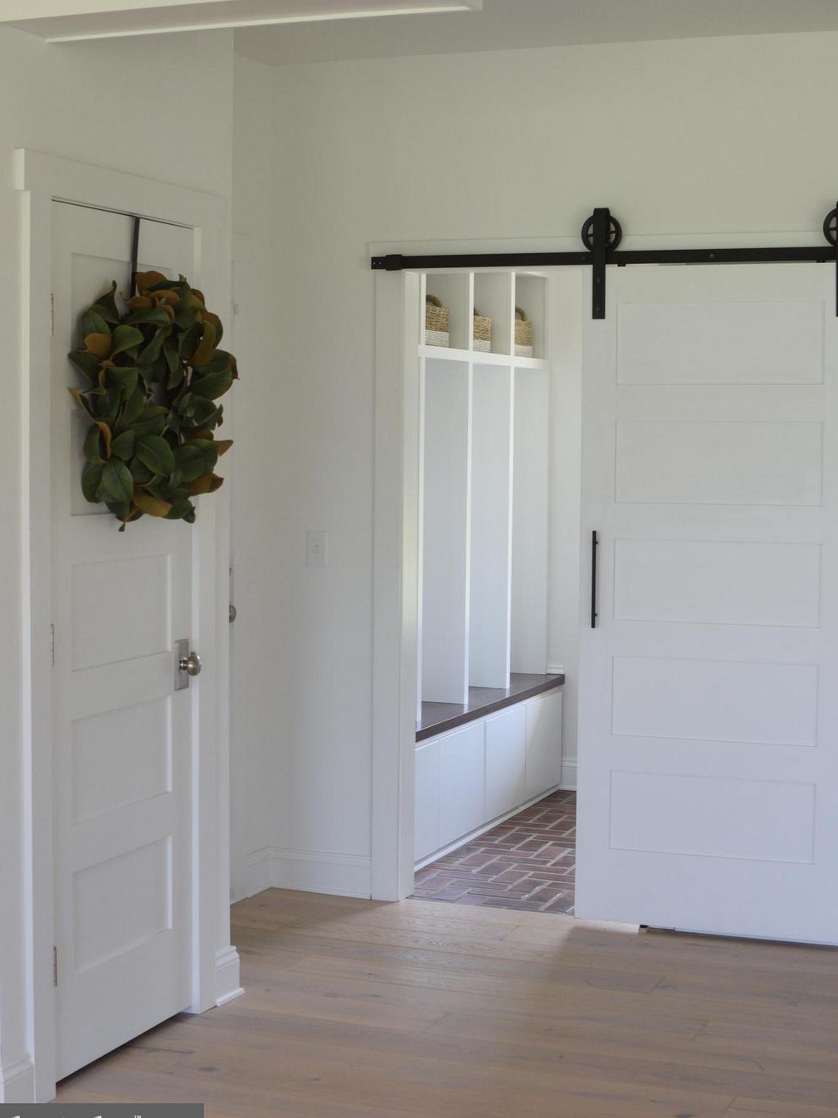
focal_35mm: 58
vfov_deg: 33.5
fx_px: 1858
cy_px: 534
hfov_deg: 25.4
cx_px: 421
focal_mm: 35
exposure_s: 1/80
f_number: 4.5
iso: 400
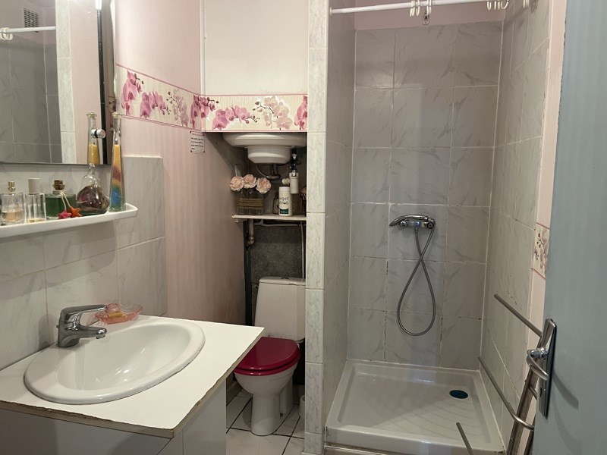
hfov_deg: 67.3
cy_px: 228
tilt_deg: -7.7
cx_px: 304
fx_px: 456
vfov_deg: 53.1
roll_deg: -0.8
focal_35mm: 26
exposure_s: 1/50
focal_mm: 5.1
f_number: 1.6
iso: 125
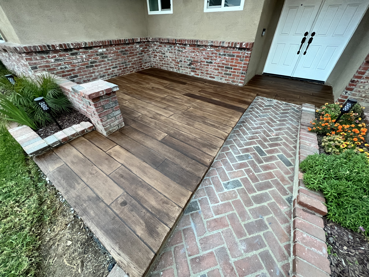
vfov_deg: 89.9
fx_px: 139
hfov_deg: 106.2
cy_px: 138
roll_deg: -0.3
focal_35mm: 13
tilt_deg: -38.8
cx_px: 184
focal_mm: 1.57
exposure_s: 1/60
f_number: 1.8
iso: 320
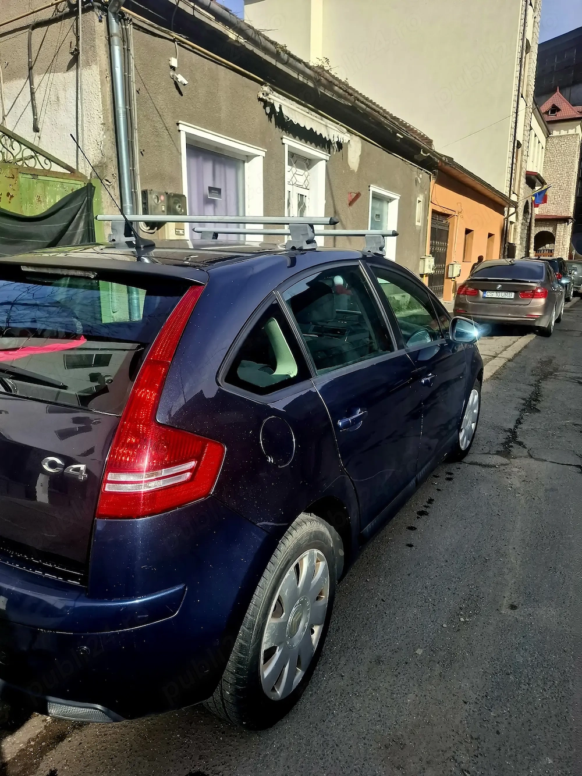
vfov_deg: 73.9
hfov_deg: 58.9
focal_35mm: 23
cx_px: 291
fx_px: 516
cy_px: 388
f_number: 1.8
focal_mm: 5.54
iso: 50
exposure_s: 1/1667
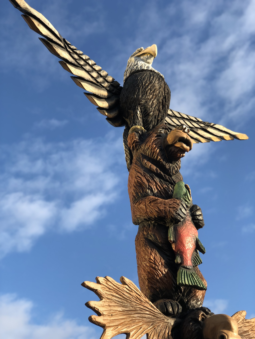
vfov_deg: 33.8
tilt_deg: +37.8
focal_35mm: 57
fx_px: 560
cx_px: 128
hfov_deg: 25.7
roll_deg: +4.9
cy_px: 170
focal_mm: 6.6
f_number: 2.8
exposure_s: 1/256
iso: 20
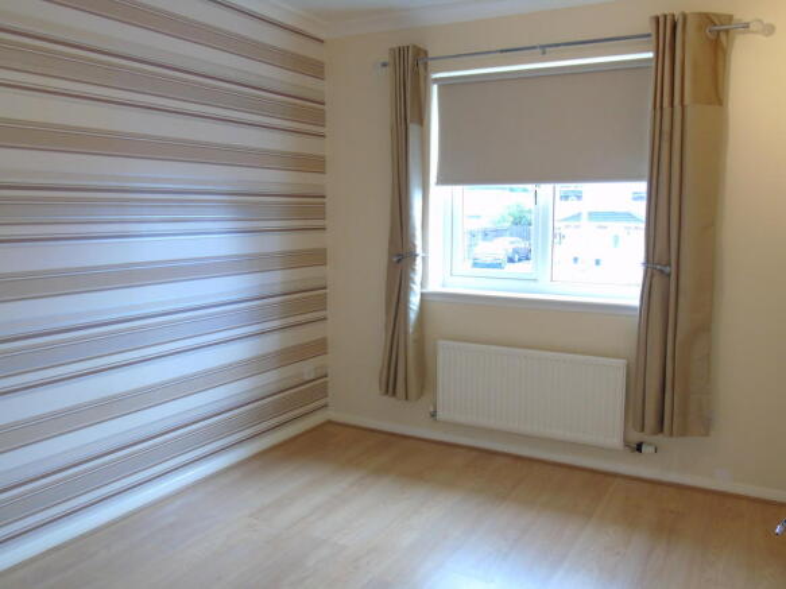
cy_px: 294
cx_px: 393
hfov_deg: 61.7
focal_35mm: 29
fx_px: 658
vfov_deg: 48.2
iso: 400
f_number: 3.6
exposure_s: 1/20
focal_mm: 5.2
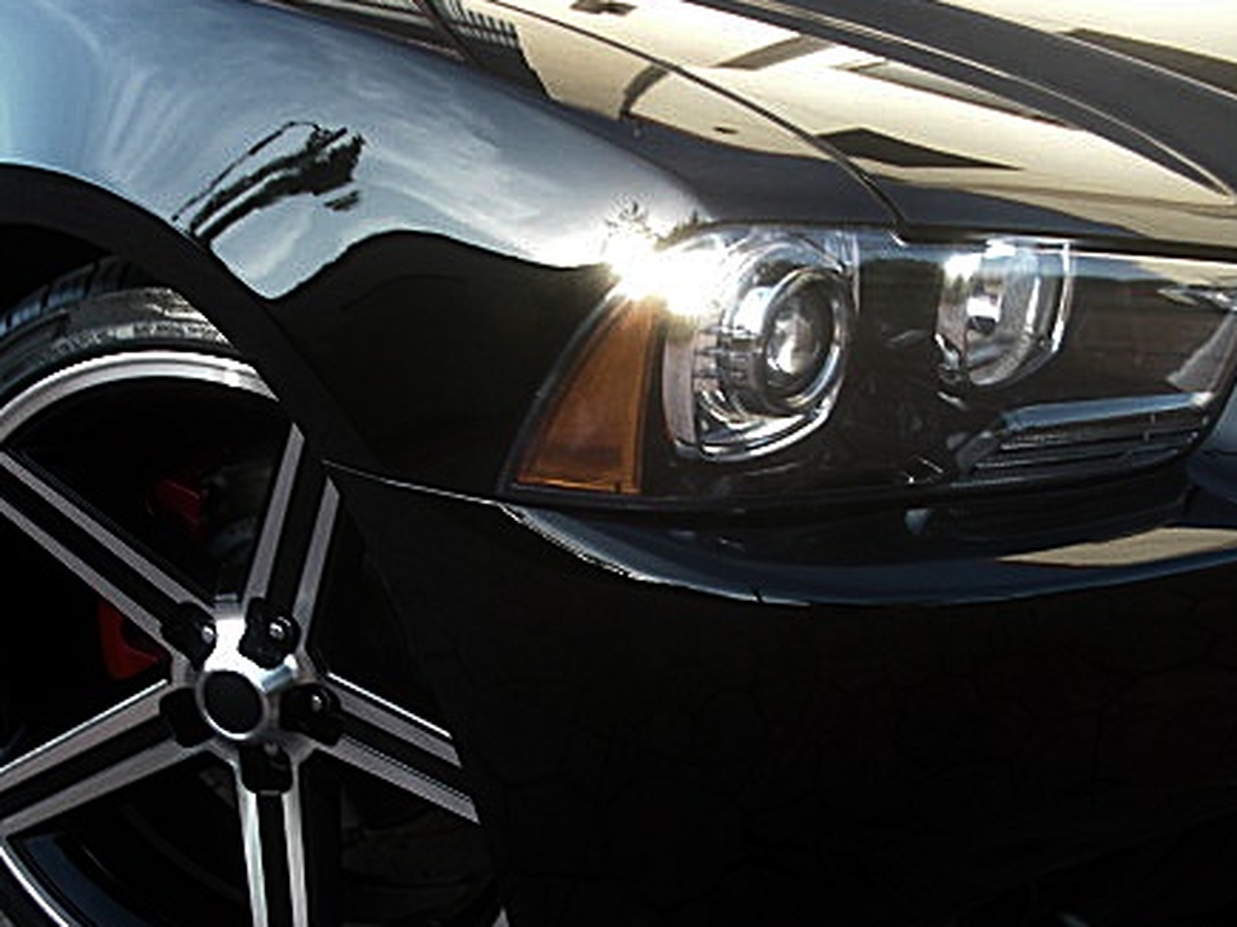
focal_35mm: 53
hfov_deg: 36.1
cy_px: 580
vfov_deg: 27.4
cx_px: 540
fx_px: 1893
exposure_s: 1/60
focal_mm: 6.3
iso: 50
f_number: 2.8
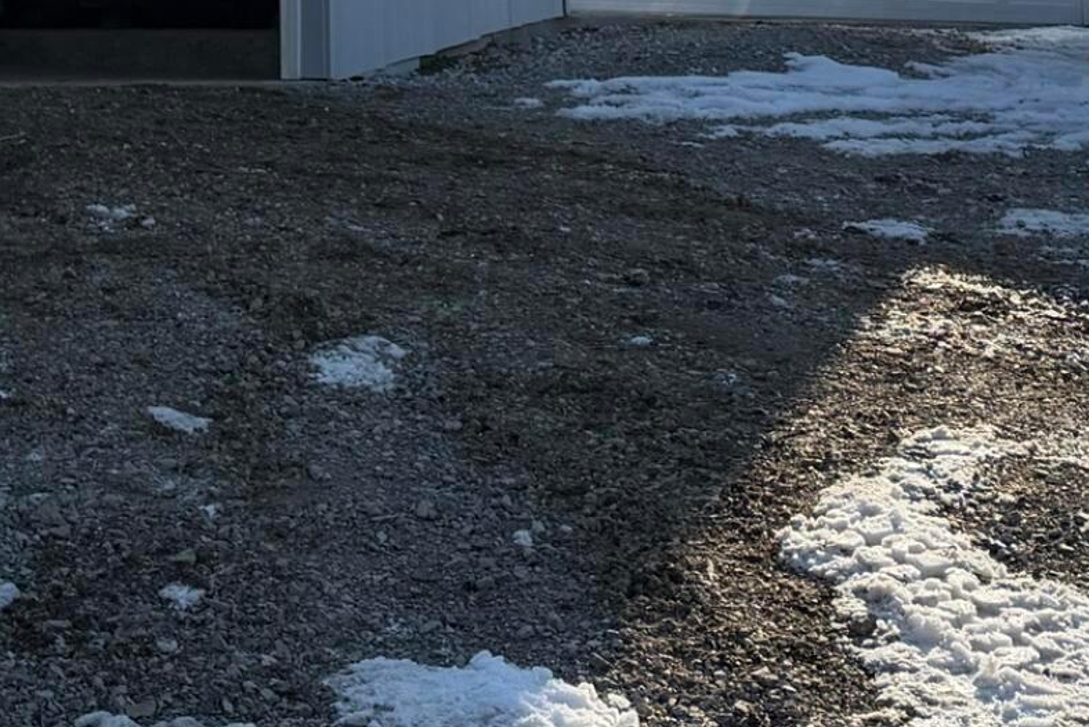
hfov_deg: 21.2
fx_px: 2875
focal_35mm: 95
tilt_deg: +11.5
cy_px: -549
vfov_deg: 13.1
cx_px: 214
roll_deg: -0.6
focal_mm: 6.76
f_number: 1.78
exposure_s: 1/4975
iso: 100
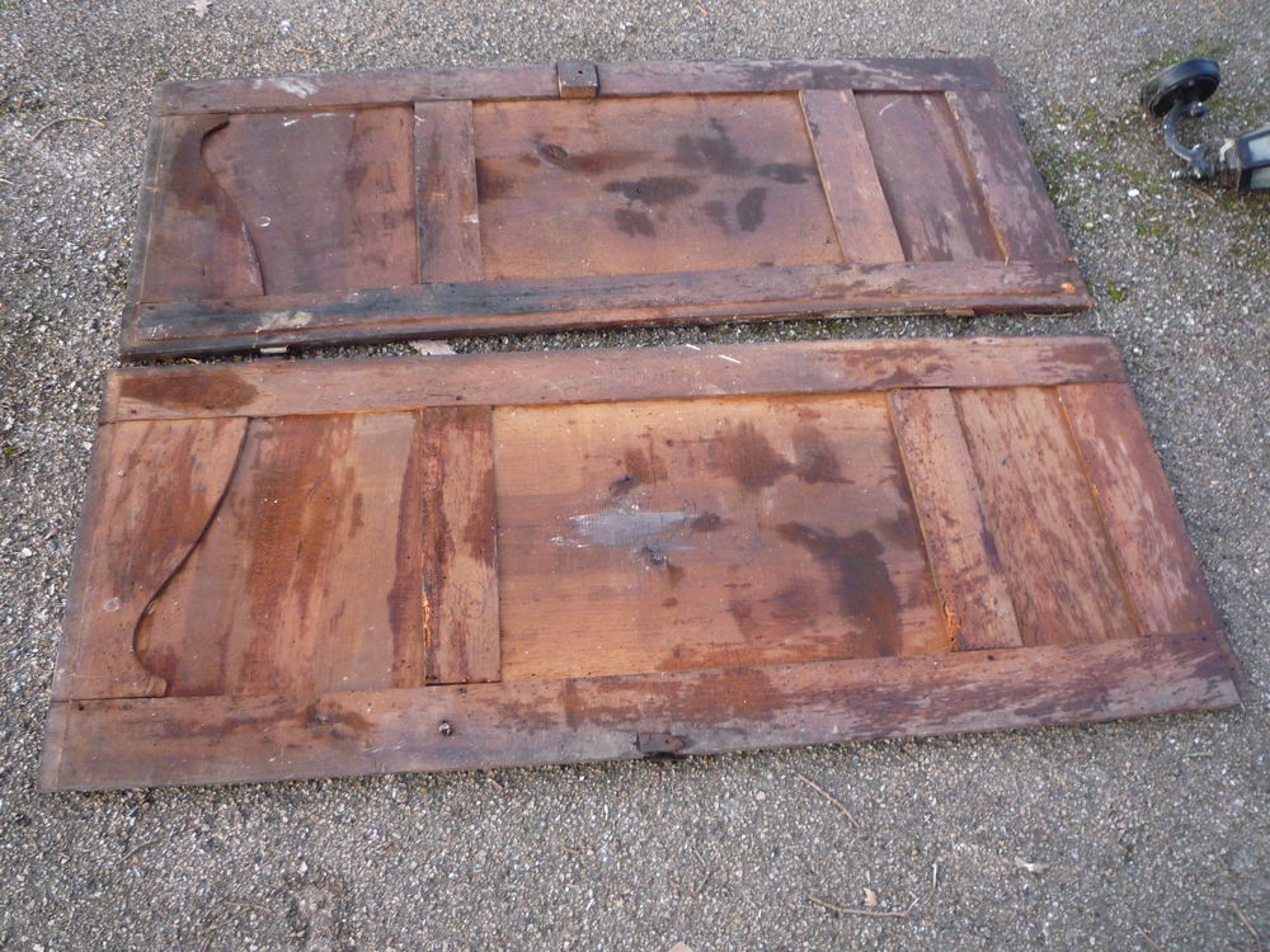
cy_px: 476
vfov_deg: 46.8
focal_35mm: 30
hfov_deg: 60.0
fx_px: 1101
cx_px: 635
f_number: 3.3
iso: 160
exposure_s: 1/30
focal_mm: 5.2
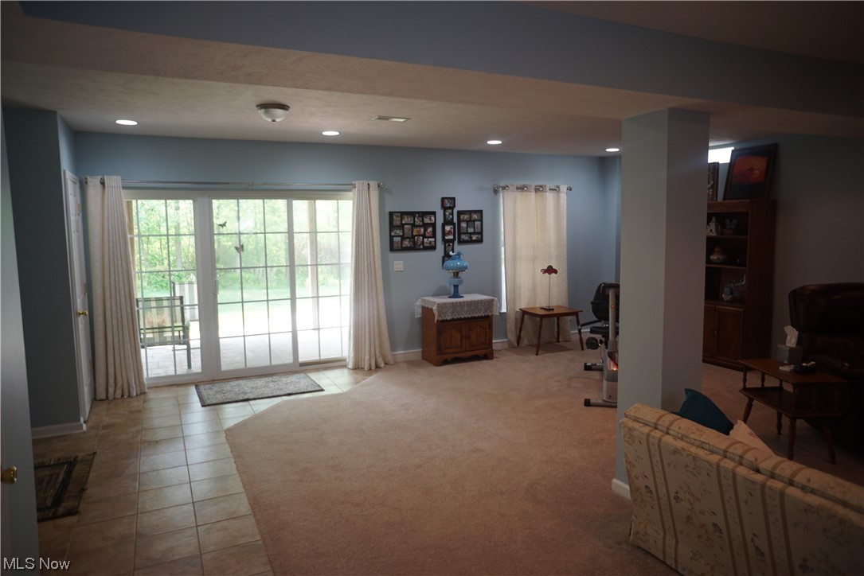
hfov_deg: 73.7
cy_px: 288
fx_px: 576
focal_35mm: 24
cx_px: 432
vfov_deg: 53.2
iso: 200
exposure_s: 1/60
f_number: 2.8
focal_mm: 16
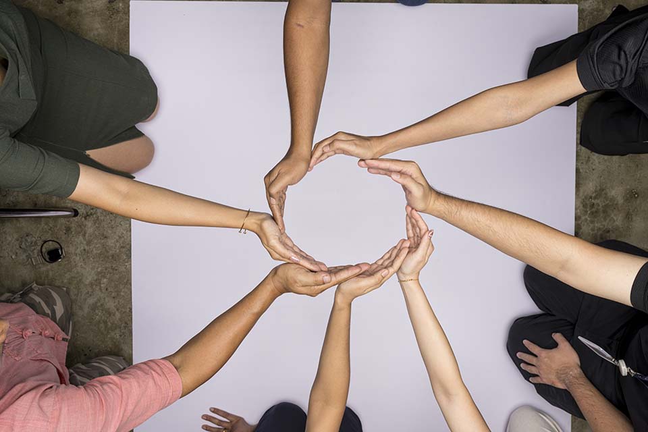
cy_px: 216
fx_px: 612
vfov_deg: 38.9
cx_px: 324
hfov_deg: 55.8
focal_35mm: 34
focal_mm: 34
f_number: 7.1
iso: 64
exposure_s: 1/200
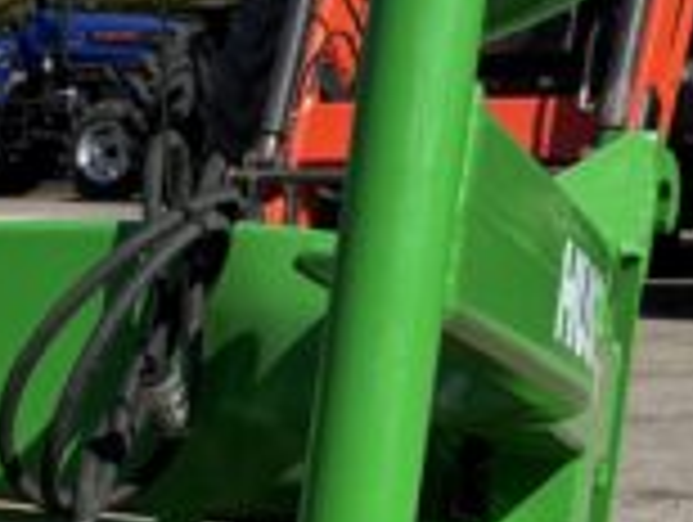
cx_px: -184
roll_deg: +1.0
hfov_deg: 18.2
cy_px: 554
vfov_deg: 14.4
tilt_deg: -13.4
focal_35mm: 101
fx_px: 2025
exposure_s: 1/4673
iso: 80
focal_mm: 6.76
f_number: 1.78
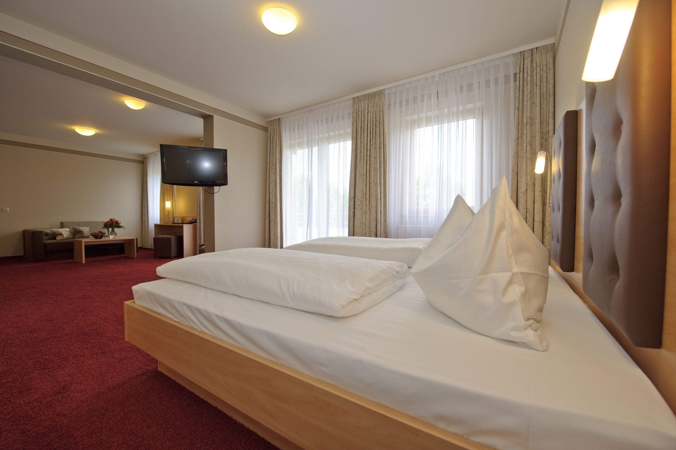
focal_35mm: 14
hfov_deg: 104.3
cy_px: 225
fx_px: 263
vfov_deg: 81.1
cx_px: 338
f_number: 6.3
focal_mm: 14
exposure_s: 1/160
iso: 400
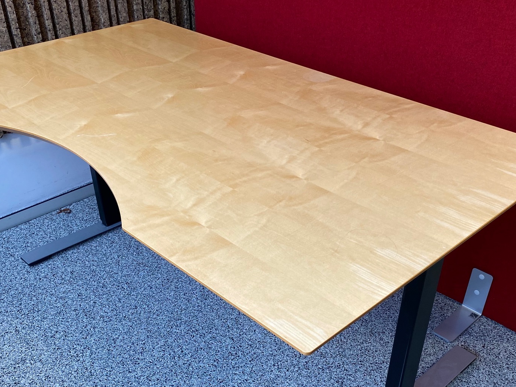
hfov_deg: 47.9
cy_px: 283
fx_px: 581
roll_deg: +1.0
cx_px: 253
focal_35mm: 39
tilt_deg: -38.7
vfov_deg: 36.1
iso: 100
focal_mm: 4.25
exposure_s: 1/100
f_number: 1.8
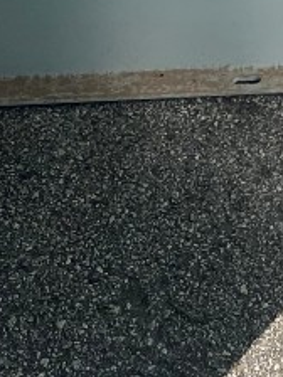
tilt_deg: -8.5
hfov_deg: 9.4
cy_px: -654
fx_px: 1690
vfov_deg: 10.2
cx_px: 374
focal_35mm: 155
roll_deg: +0.2
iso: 50
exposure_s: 1/4274
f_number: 1.5
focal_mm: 5.7
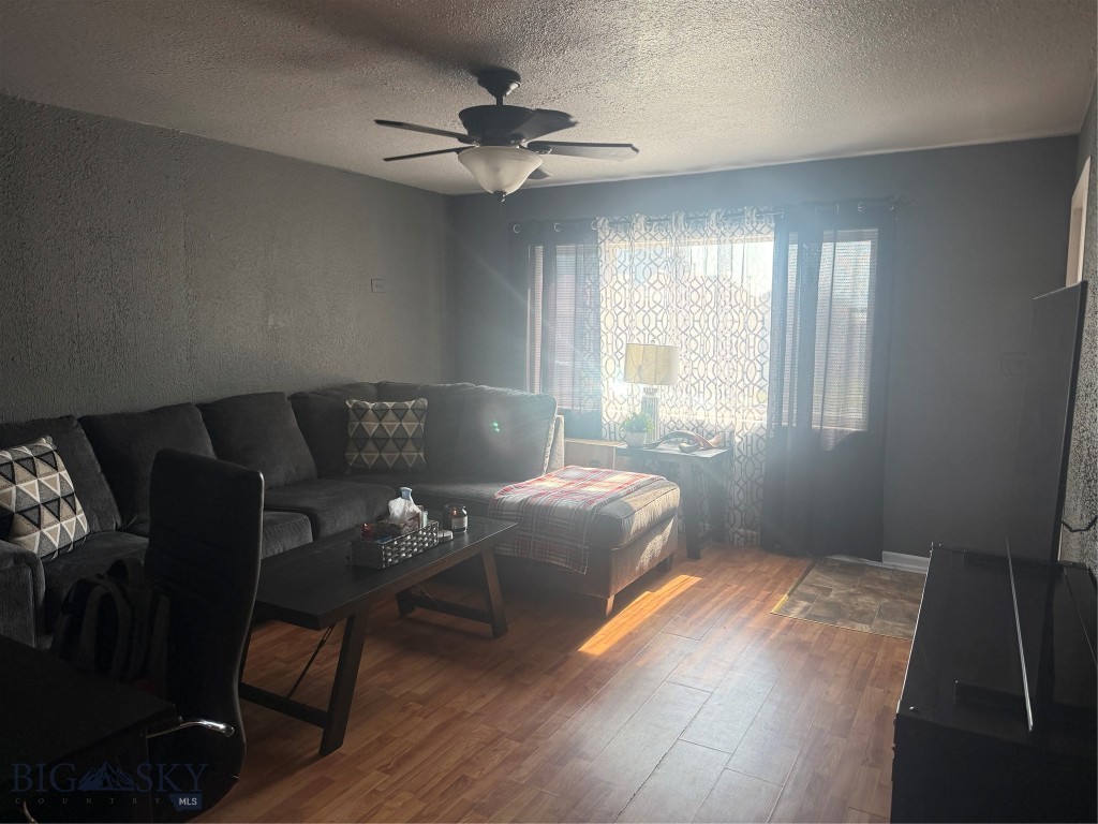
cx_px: 549
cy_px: 412
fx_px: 761
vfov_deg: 56.8
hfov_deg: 71.6
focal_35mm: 24
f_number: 1.78
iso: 125
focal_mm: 6.76
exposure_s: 1/209
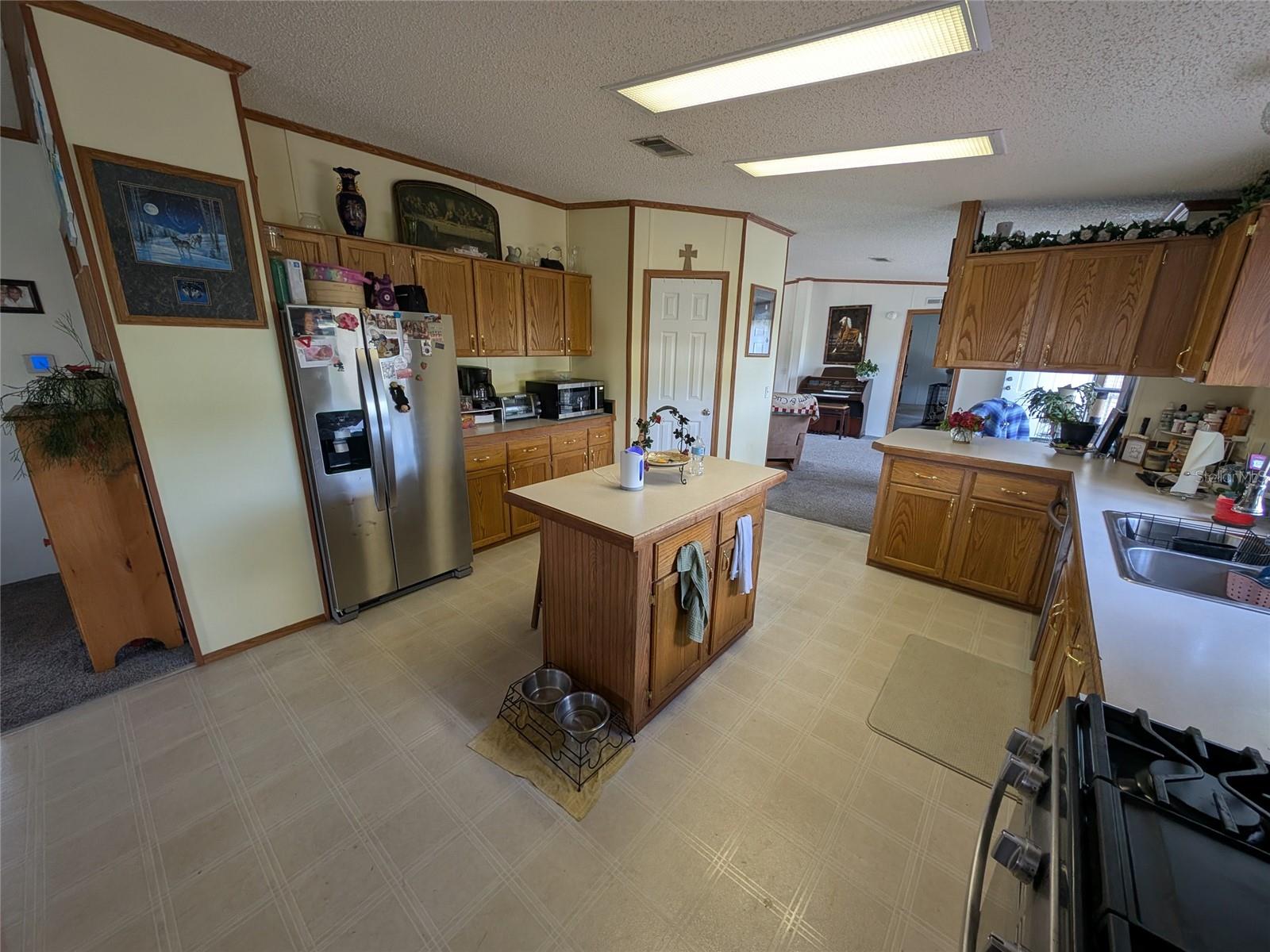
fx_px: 440
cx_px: 635
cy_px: 476
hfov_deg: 110.5
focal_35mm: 12
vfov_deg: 94.5
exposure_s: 1/120
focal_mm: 2.23
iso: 182
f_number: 1.95
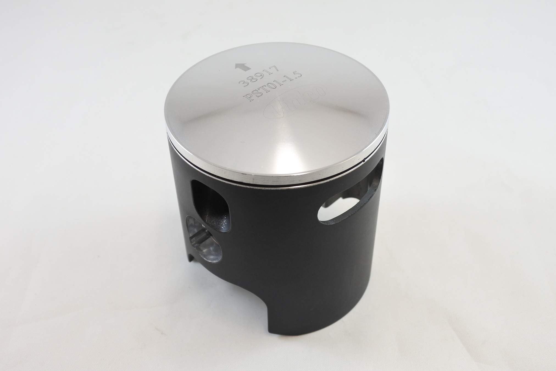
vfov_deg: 38.9
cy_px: 186
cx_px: 278
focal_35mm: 34
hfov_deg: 55.8
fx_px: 525
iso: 400
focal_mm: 12.6
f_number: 3.8
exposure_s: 1/160
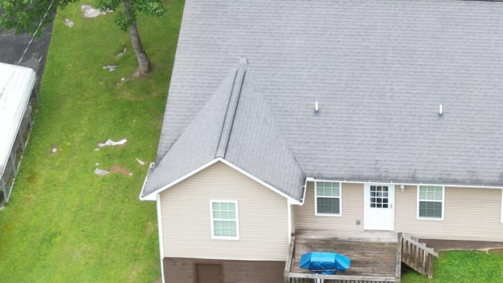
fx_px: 1214
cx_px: 369
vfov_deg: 11.9
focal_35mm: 91
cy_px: -277
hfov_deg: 23.2
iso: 100
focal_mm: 6.72
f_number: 1.7
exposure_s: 1/800
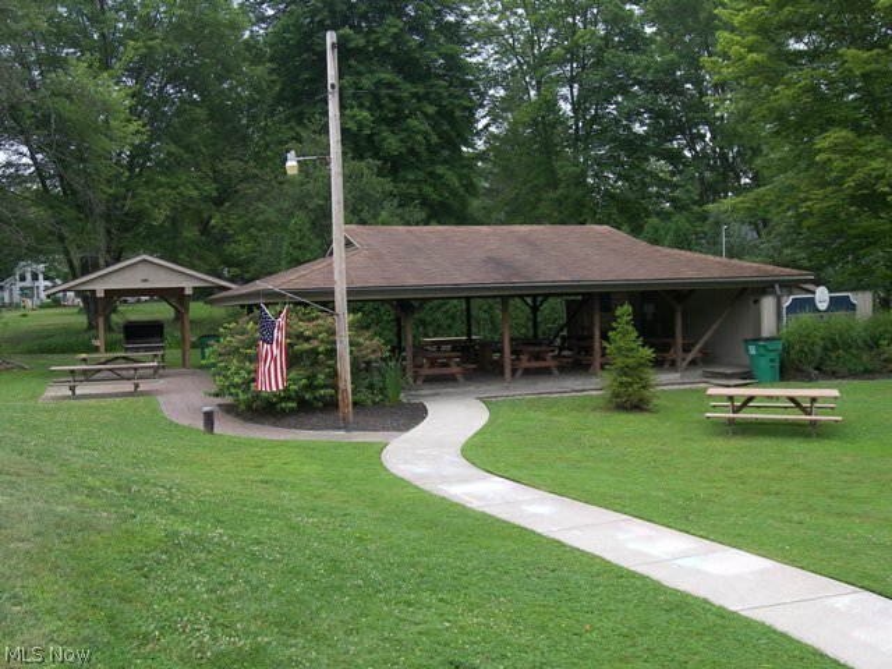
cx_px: 446
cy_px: 334
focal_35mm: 36
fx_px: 928
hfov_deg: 51.4
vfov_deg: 39.7
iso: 50
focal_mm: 7.7
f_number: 3.2
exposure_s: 1/125
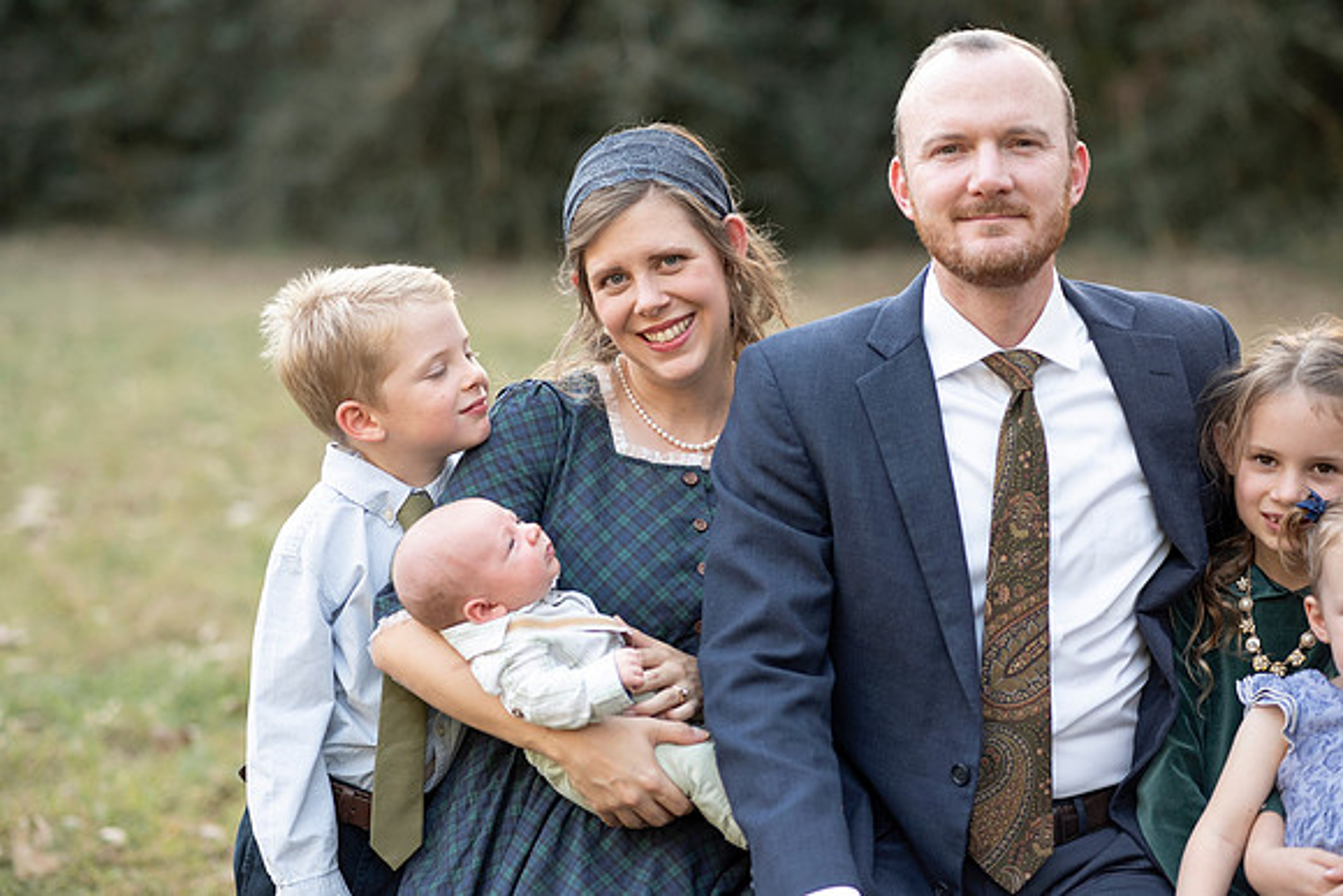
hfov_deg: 22.8
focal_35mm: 89
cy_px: 448
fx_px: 3336
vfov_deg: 15.3
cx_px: 637
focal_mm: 85
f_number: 2.5
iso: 640
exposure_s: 1/640
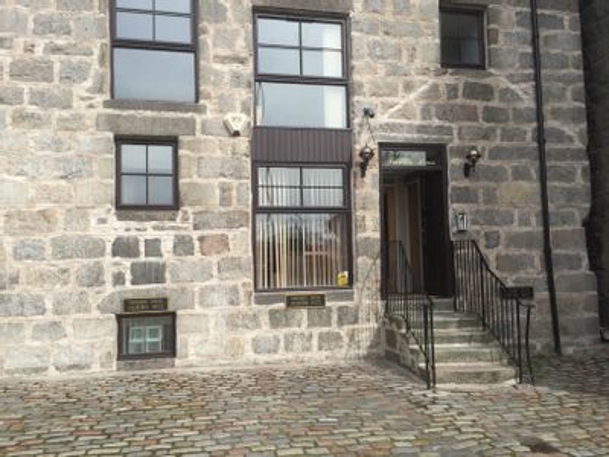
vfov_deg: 48.2
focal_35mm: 29
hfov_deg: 61.7
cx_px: 304
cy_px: 228
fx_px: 510
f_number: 2.2
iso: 32
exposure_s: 1/1276
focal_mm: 4.15
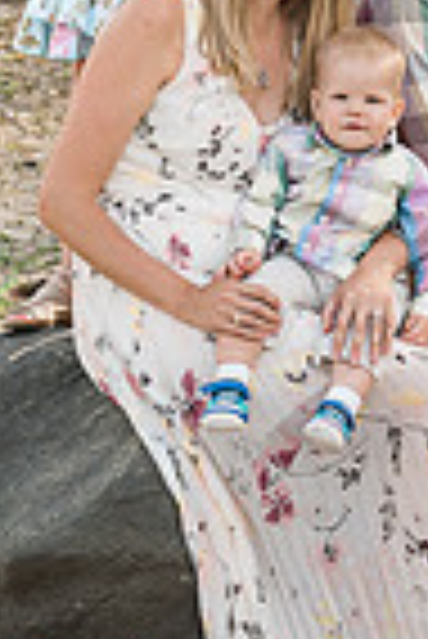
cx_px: 333
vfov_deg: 12.7
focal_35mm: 158
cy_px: -130
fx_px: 2811
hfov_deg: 8.7
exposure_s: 1/400
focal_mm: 50
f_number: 4.5
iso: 400
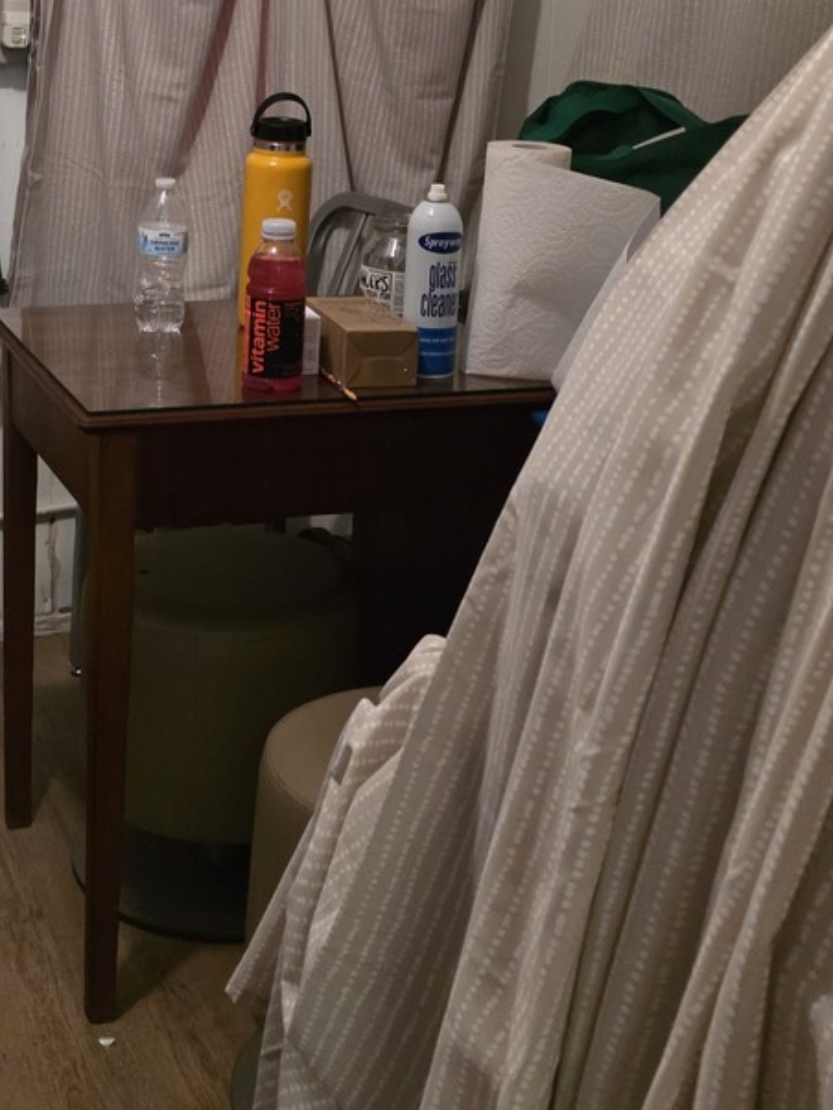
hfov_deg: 26.0
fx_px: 1763
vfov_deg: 33.8
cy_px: 212
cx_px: 151
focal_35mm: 55
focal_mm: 6.3
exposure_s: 1/120
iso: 2500
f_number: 1.7
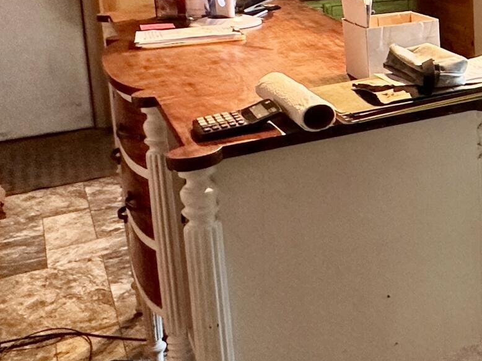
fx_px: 752
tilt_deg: -8.3
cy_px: 6
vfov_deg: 25.8
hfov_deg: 26.5
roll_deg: -1.1
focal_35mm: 54
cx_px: 711
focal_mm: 2.22
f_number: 2.2
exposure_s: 1/120
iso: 250
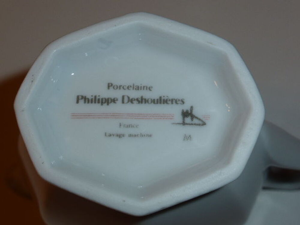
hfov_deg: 28.2
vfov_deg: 21.3
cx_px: 150
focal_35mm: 69
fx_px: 598
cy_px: 112
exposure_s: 1/60
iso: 100
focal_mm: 11.7
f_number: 4.9
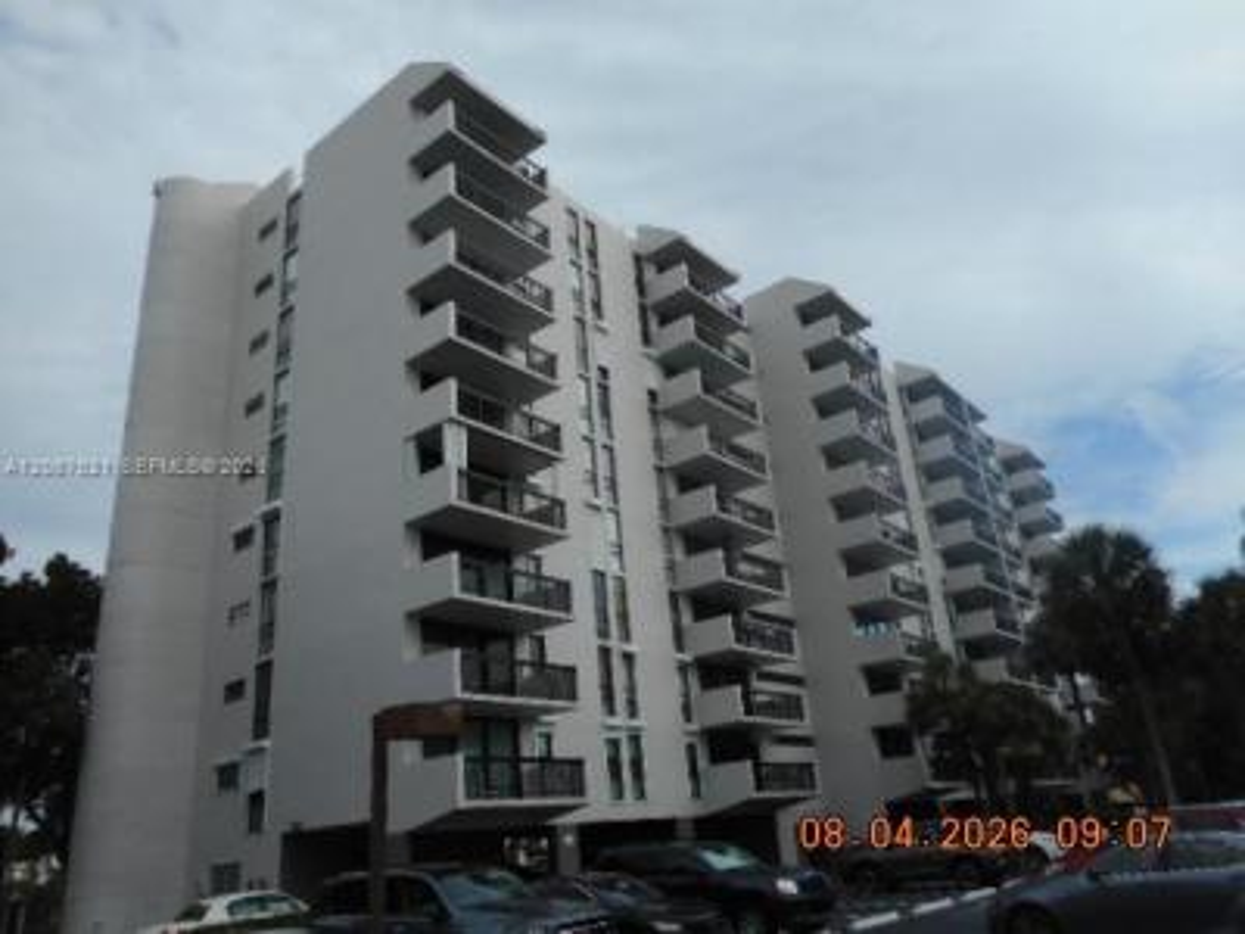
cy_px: 467
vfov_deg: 54.9
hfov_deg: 69.4
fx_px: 899
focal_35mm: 25
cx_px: 622
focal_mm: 4.5
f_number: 3.7
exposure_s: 1/800
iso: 80
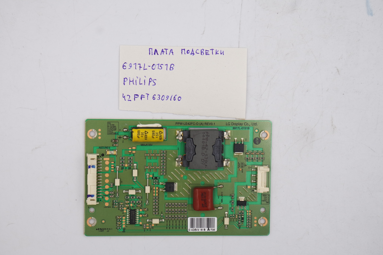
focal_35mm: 72
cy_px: 128
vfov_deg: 18.9
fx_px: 766
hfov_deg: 28.1
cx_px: 192
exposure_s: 1/125
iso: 200
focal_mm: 27
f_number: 5.6
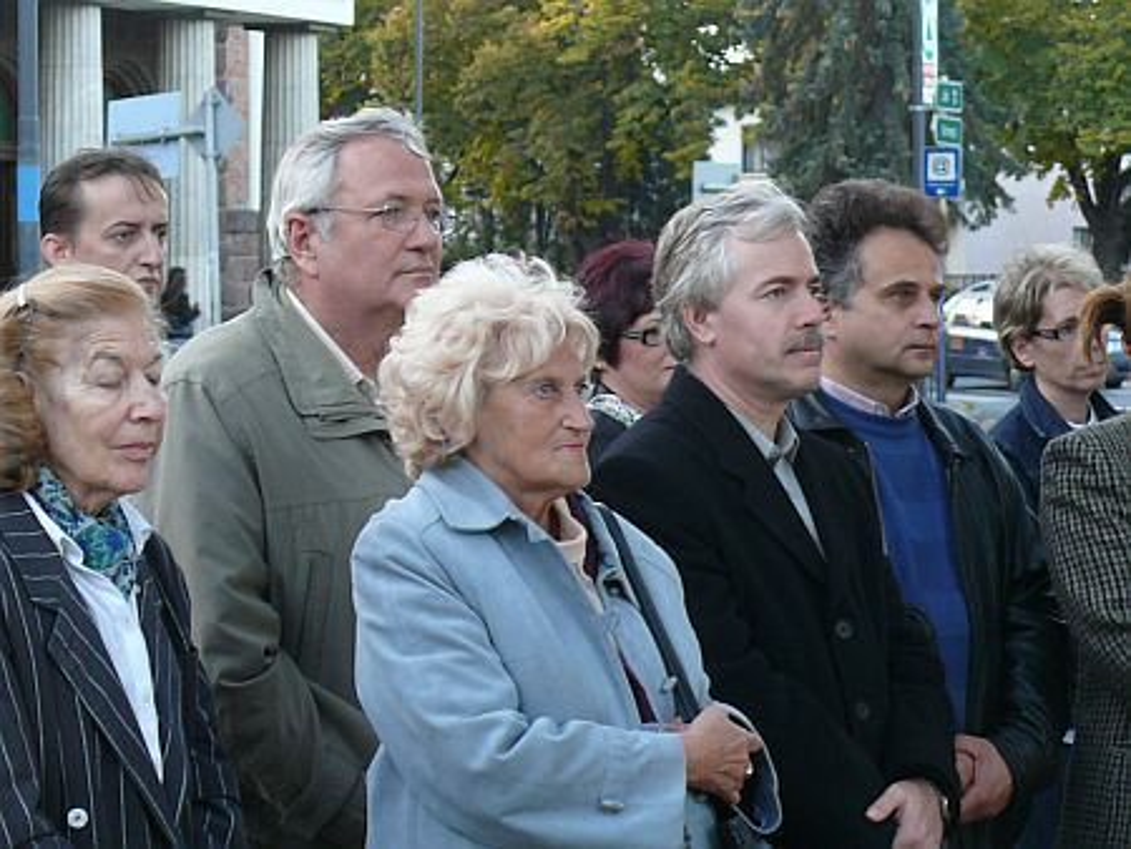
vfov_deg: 10.8
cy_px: 424
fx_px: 4479
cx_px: 566
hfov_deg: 14.4
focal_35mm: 137
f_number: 3.2
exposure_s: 1/30
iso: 100
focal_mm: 16.4
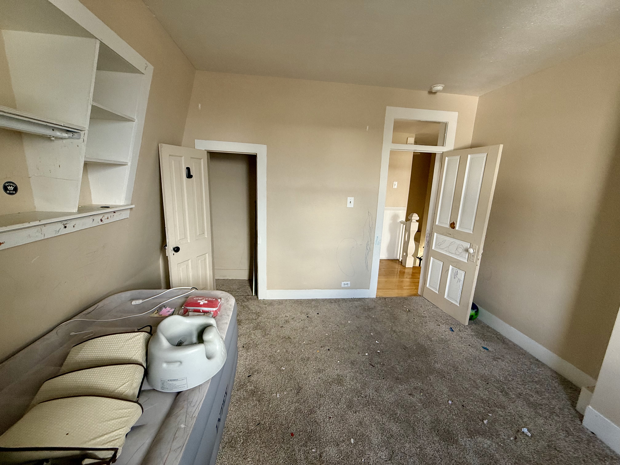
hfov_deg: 102.1
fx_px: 251
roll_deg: -2.5
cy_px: 232
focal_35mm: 14
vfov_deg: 85.7
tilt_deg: -11.0
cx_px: 310
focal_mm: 2.22
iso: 100
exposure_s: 1/99
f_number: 2.2
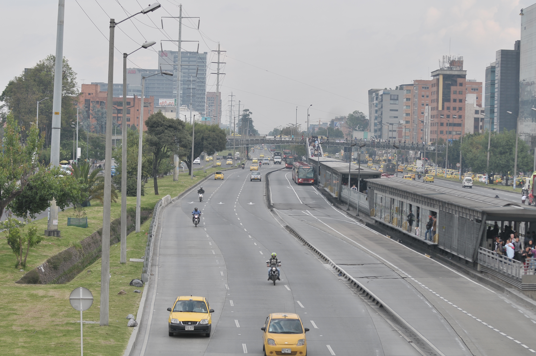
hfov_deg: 19.5
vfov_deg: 13.0
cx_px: 268
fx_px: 1561
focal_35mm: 105
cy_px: 178
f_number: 3.5
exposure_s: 1/640
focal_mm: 70
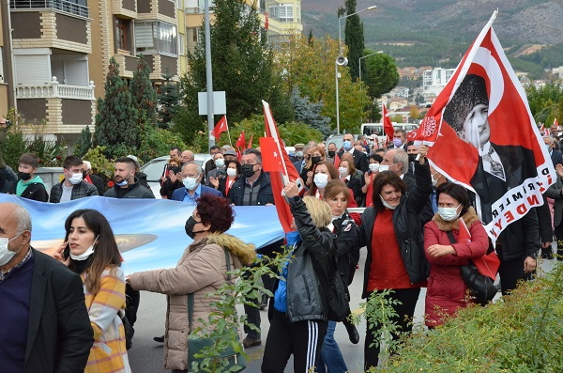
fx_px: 1123
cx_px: 282
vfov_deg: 18.8
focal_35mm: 72
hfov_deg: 28.1
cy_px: 186
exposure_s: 1/500
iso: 2500
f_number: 11
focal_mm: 48
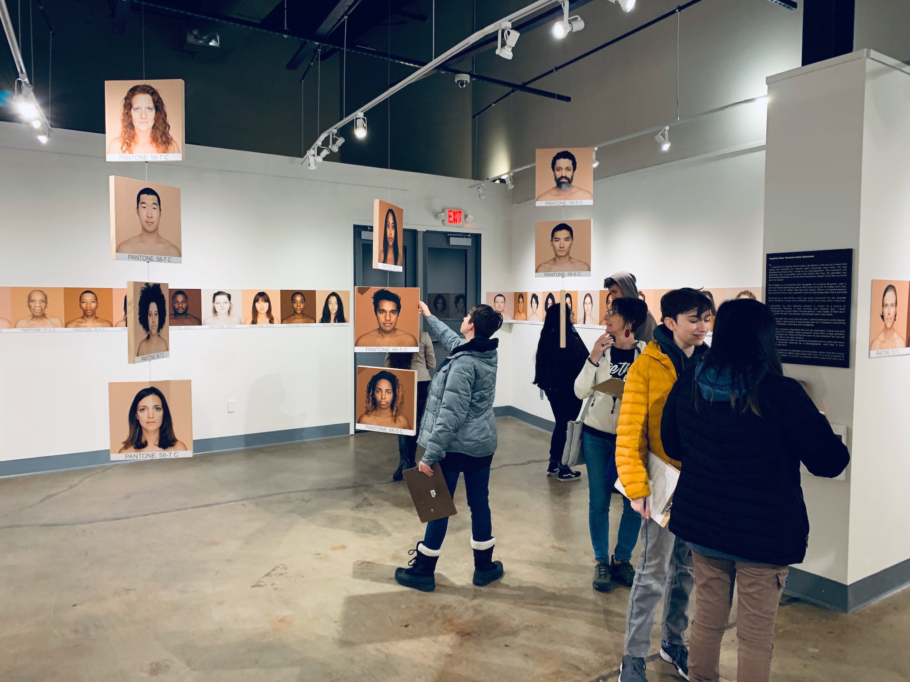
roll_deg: -1.1
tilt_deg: -2.4
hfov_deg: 67.3
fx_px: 683
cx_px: 455
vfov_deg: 53.1
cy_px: 341
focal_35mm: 26
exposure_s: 1/60
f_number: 1.8
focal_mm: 4.25
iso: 200
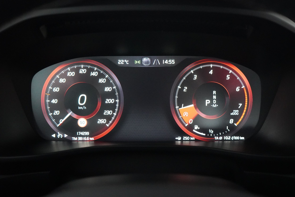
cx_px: 148
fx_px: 344
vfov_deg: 31.9
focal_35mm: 42
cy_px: 98
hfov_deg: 46.4
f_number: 3.5
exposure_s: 1/40
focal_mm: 28
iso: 6400
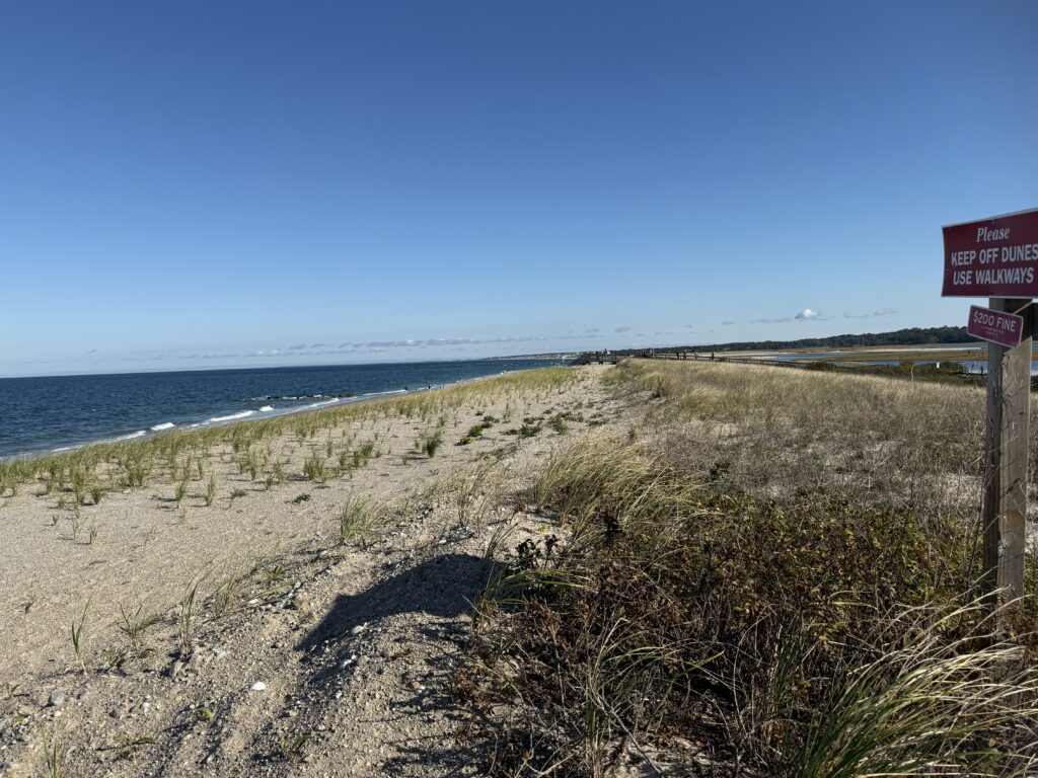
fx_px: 720
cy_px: 389
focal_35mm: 24
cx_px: 519
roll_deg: +2.0
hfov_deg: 71.6
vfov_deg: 56.8
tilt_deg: -2.2
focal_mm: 6.76
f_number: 1.78
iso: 80
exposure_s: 1/6173
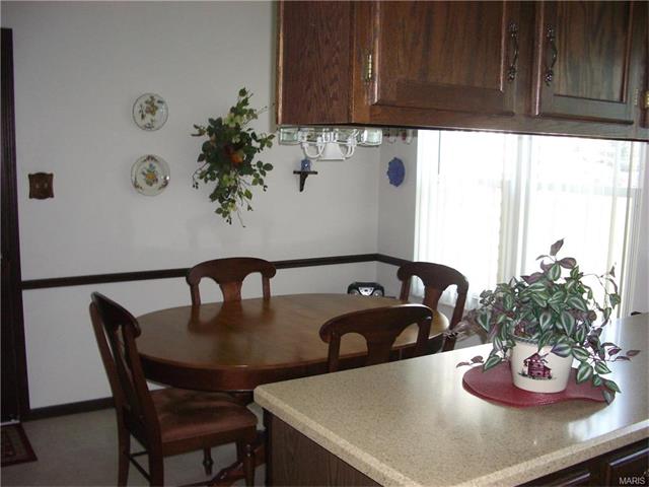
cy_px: 244
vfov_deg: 40.7
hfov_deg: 52.6
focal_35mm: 35
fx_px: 656
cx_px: 324
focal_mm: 5.8
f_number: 2.6
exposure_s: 1/60
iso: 200
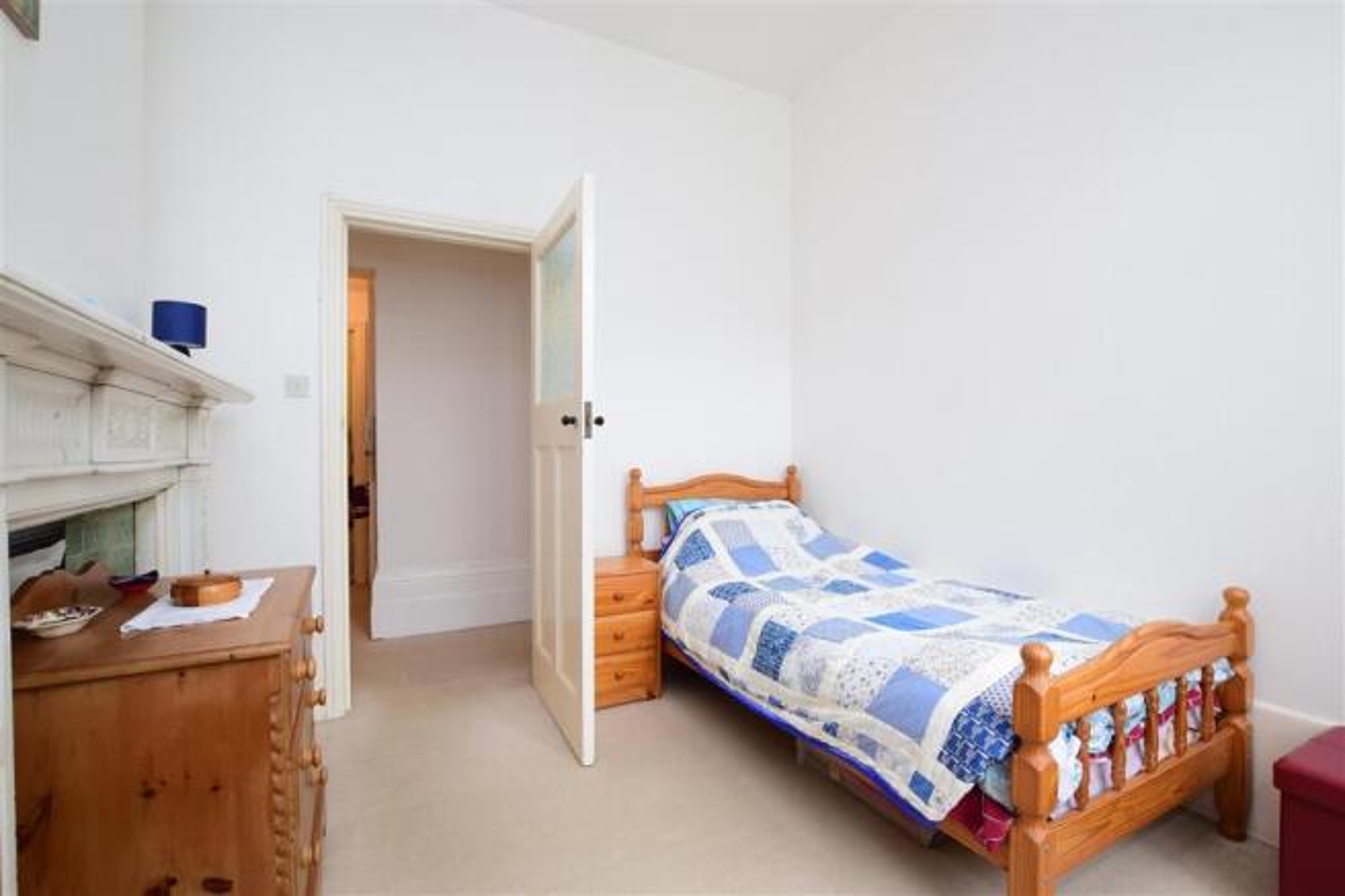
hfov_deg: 100.4
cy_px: 448
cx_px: 672
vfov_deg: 77.3
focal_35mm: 15
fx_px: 560
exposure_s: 1/8
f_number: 8
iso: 200
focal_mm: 10
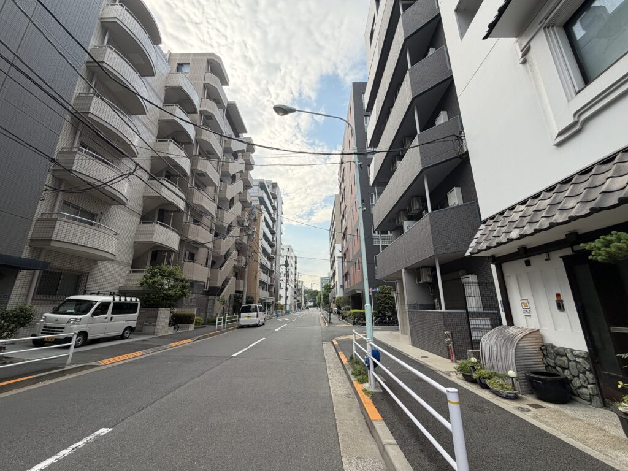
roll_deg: +1.0
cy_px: 236
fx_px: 254
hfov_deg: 102.1
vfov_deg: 85.7
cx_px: 314
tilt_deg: +17.6
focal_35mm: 14
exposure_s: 1/502
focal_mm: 2.22
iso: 50
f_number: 2.2
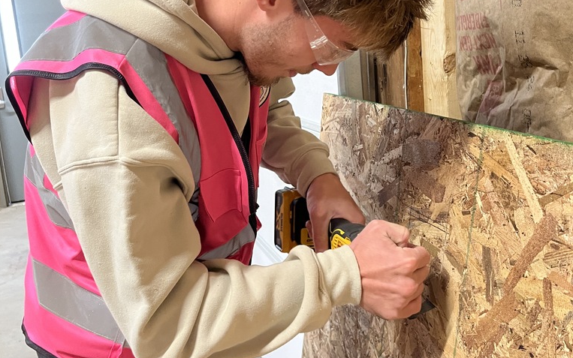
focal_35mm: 37
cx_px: 285
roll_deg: +4.5
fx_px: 578
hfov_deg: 52.7
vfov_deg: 34.2
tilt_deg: -8.4
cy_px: 124
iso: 320
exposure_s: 1/60
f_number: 1.6
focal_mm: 5.1
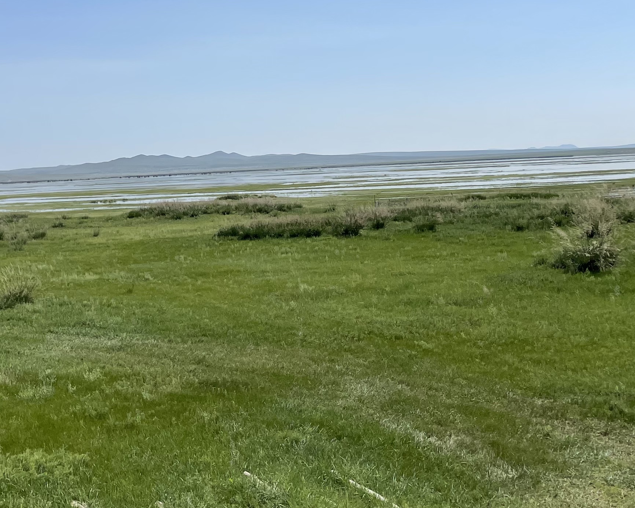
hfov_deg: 31.9
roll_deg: +3.2
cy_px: 152
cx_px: 287
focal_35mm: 59
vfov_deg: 25.6
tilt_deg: +1.6
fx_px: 1109
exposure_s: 1/6494
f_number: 1.6
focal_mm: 4.2
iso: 32
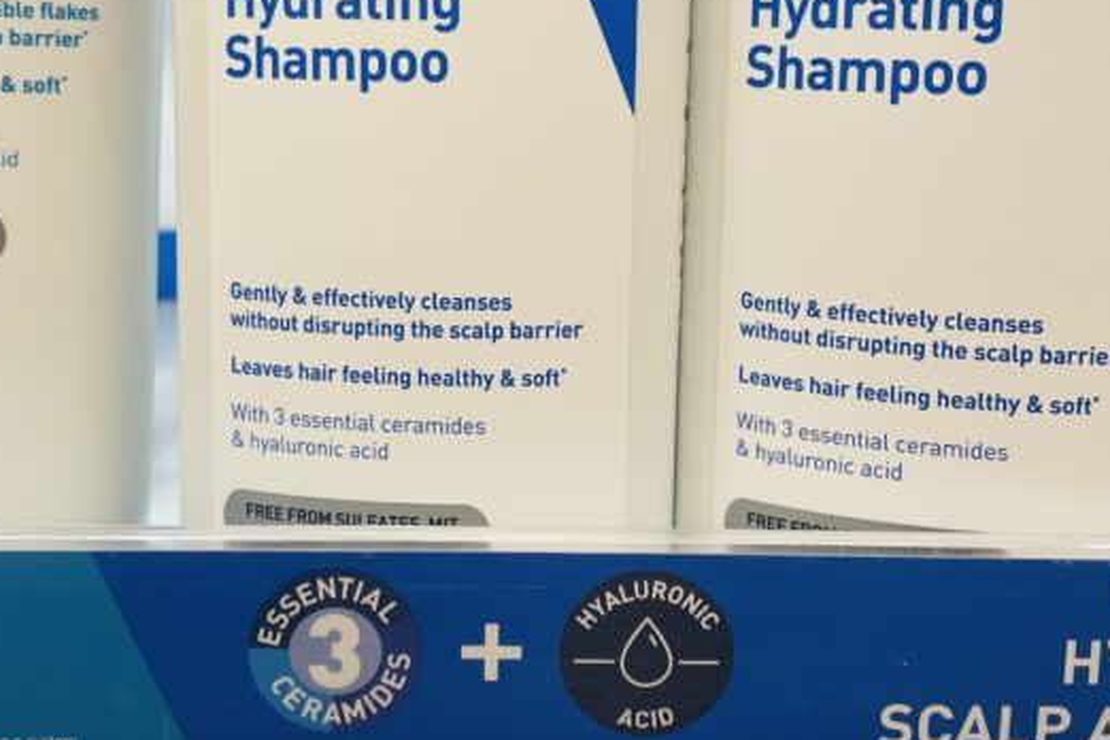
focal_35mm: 53
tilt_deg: -10.6
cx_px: 512
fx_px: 1634
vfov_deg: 25.4
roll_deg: -0.6
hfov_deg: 37.5
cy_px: 274
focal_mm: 4.2
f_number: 1.6
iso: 64
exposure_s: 1/120
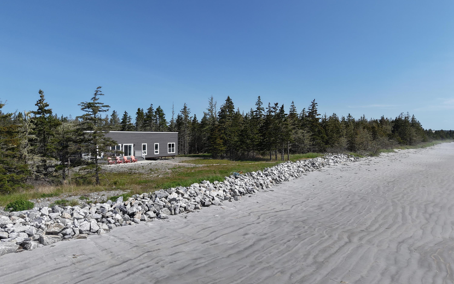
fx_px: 322
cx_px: 225
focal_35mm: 26
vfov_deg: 47.6
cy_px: 139
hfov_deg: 70.4
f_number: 1.8
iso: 110
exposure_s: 1/4000
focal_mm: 8.67
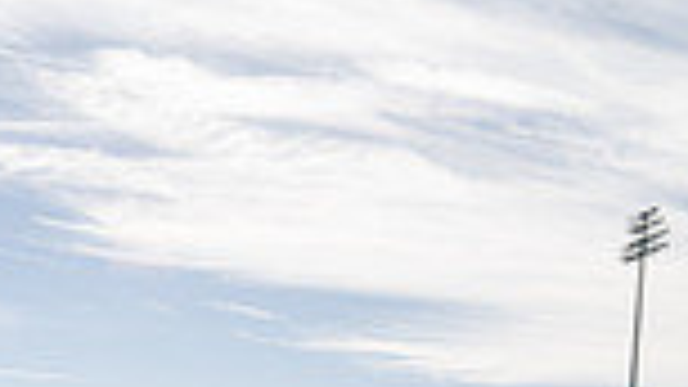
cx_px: 148
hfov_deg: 28.1
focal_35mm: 74
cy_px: 999
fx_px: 1350
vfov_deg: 12.1
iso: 100
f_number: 4.5
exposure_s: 1/640
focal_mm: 24
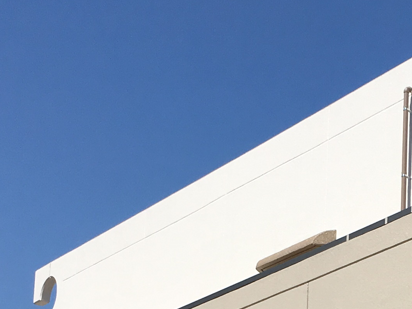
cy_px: 477
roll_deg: -1.8
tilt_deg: +10.1
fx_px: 1309
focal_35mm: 110
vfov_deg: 12.7
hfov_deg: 17.4
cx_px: 417
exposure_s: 1/3077
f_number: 2.2
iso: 25
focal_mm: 4.15
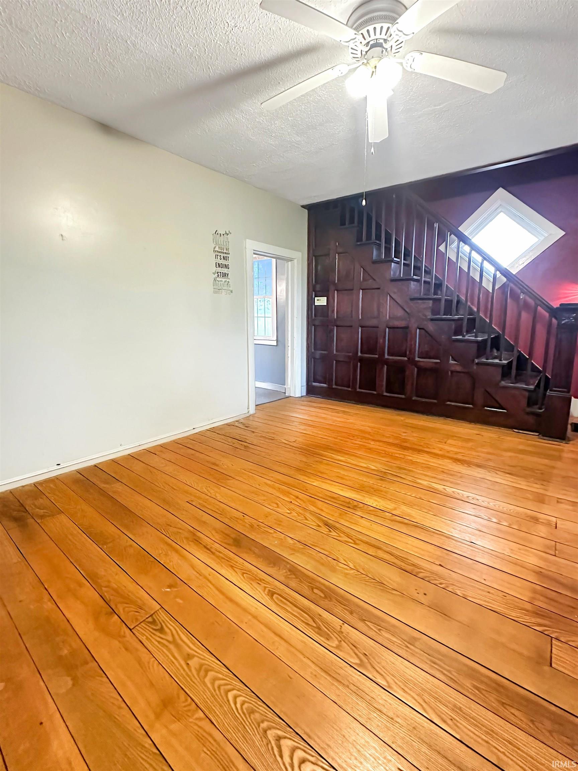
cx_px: 289
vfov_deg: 102.1
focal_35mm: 14
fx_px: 312
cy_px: 386
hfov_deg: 85.7
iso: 1000
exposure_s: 1/60
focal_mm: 2.22
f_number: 2.2
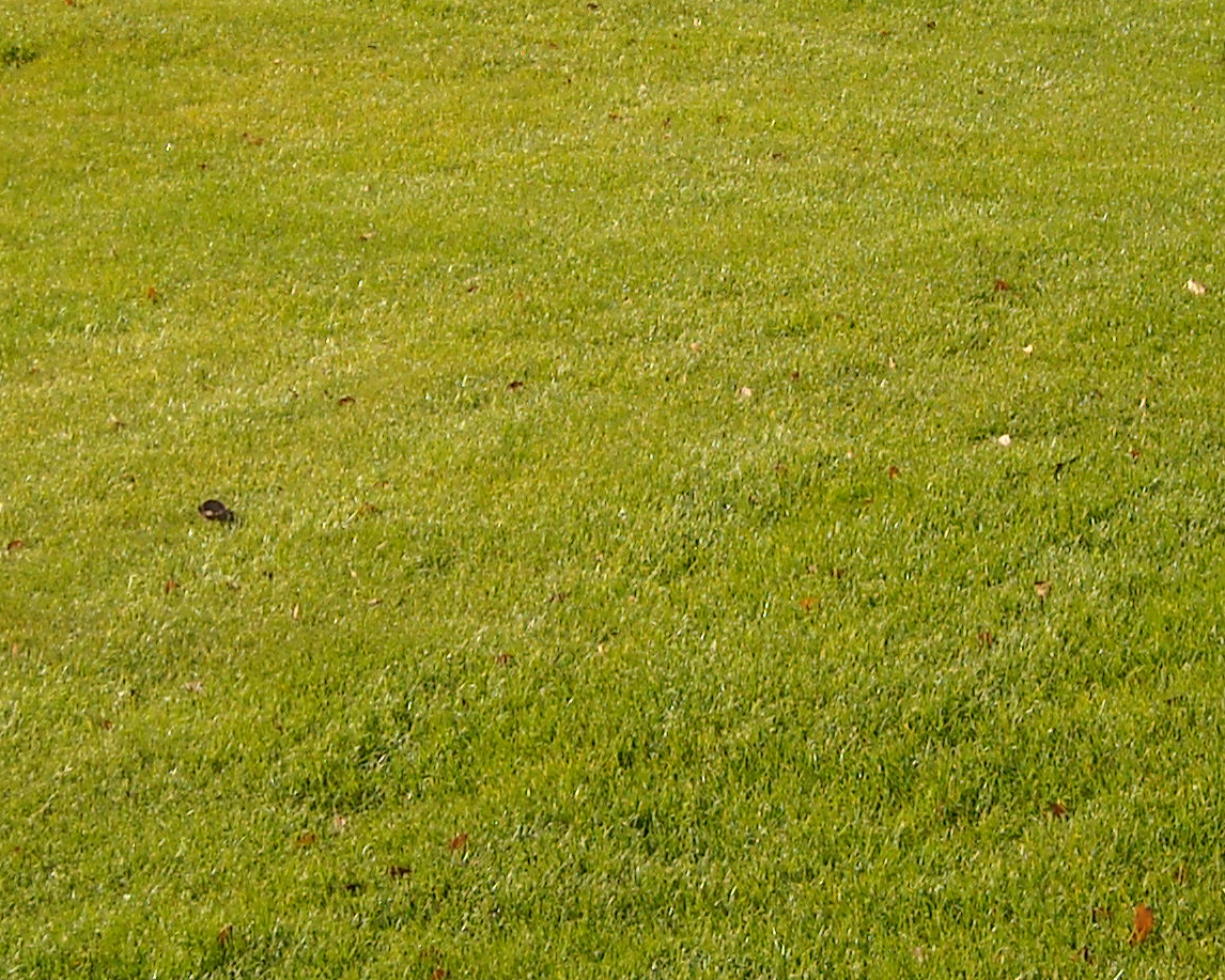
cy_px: -53
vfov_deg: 8.1
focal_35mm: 189
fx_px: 6853
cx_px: 810
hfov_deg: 10.2
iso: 64
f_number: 3.7
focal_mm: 11.02
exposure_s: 1/478
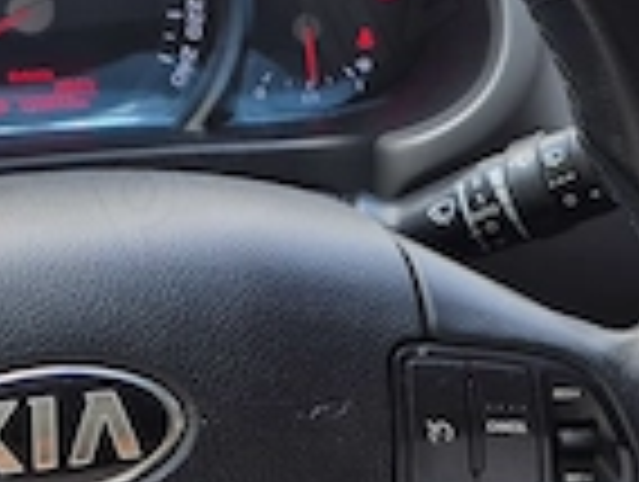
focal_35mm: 97
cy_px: 68
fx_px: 1794
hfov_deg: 19.4
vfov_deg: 15.2
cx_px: 693
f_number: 1.8
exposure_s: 1/324
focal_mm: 5.4
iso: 25
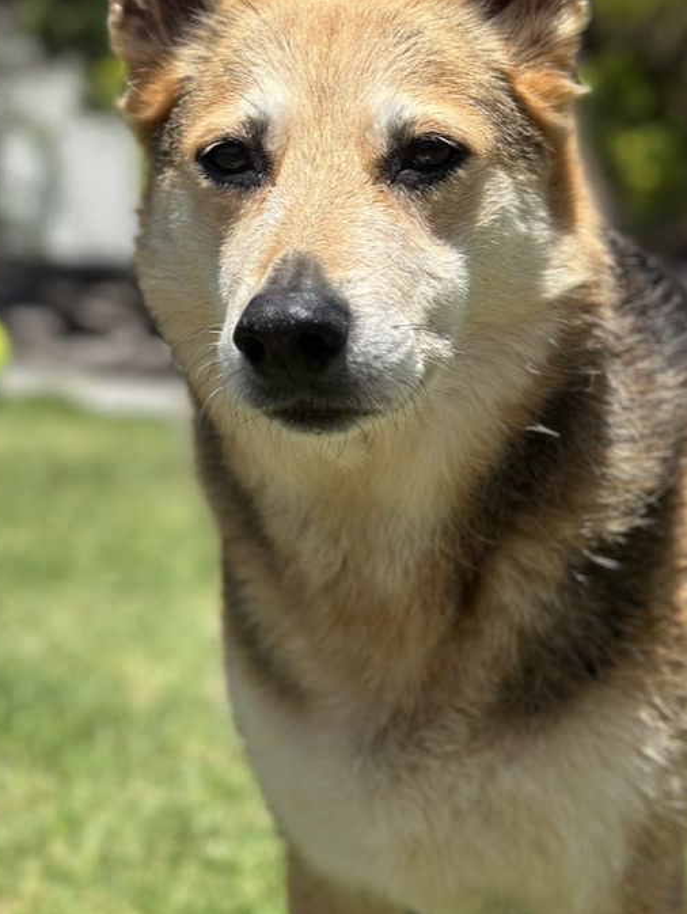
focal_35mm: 73
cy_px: 333
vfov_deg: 26.6
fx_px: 1929
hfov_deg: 20.2
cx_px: 308
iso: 100
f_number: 1.78
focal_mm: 6.86
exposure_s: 1/5263
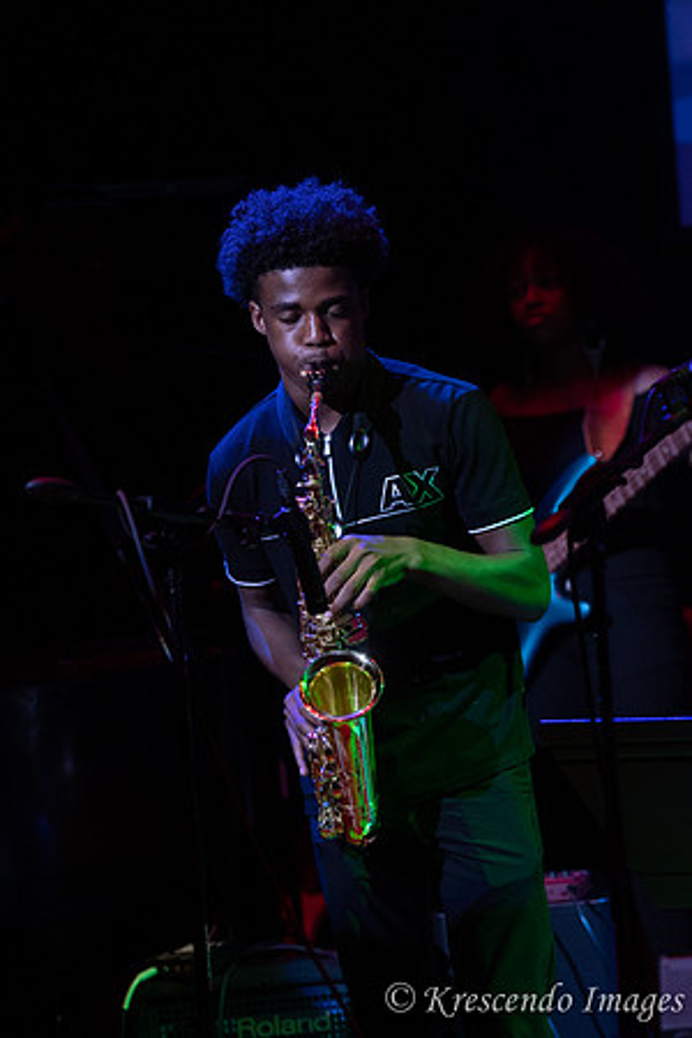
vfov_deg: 11.8
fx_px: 5017
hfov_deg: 7.9
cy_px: 519
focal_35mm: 174
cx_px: 346
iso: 1600
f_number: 2.8
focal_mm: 116
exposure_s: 1/200
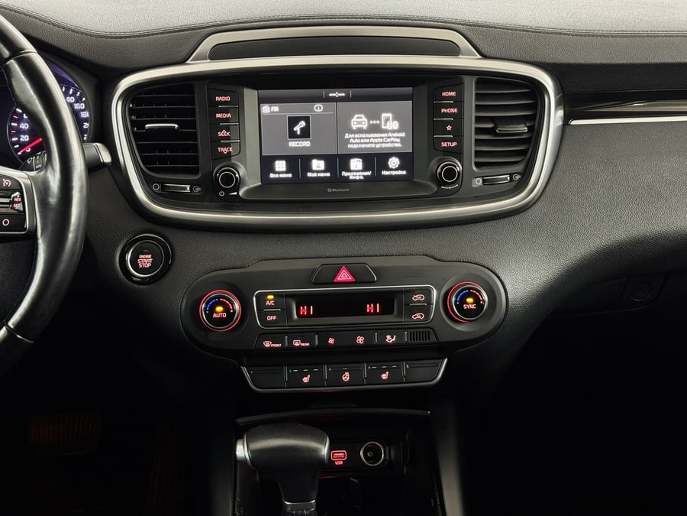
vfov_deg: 30.3
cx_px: 344
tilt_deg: -23.2
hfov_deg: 39.7
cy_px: 258
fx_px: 953
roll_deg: +0.3
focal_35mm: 48
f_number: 1.78
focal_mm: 6.76
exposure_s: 1/33
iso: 200
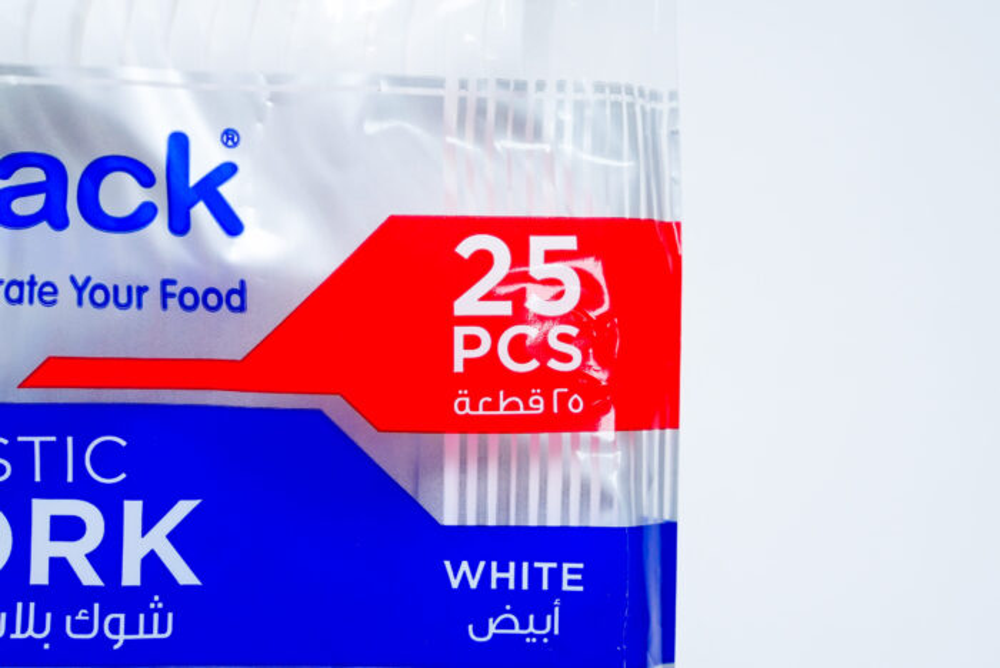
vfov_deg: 19.5
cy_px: 334
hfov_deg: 28.8
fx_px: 1946
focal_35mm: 70
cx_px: 500
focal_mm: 70
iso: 3200
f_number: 9
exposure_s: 1/200
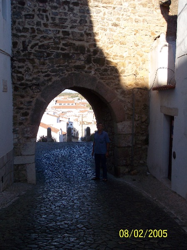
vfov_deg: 49.0
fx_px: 274
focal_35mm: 38
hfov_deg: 37.7
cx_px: 94
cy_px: 125
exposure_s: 1/350
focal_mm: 8
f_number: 4.8
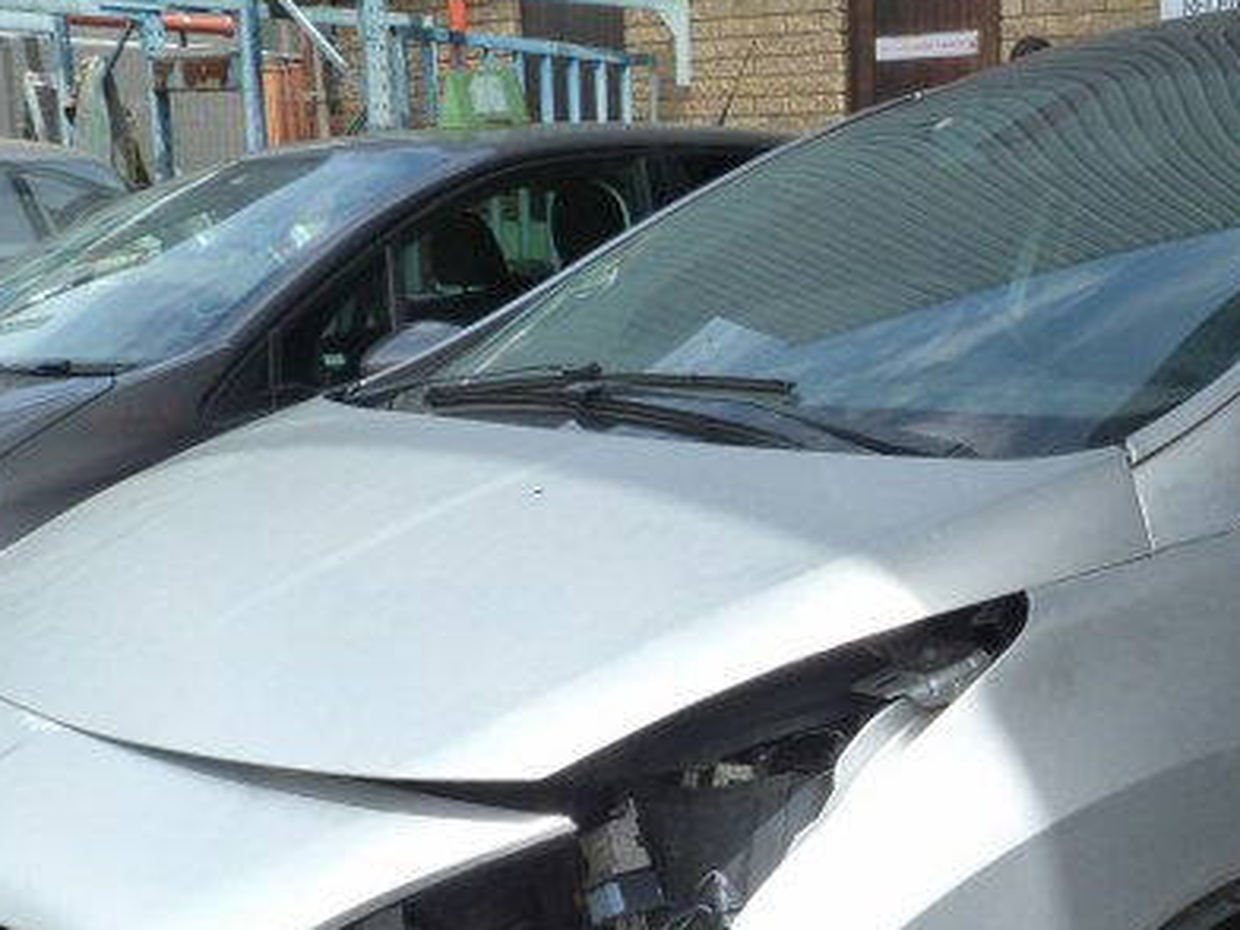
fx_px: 1827
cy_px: 724
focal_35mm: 51
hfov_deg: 36.0
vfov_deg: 28.1
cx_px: 1028
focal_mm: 4.5
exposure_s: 1/250
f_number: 4.5
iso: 125
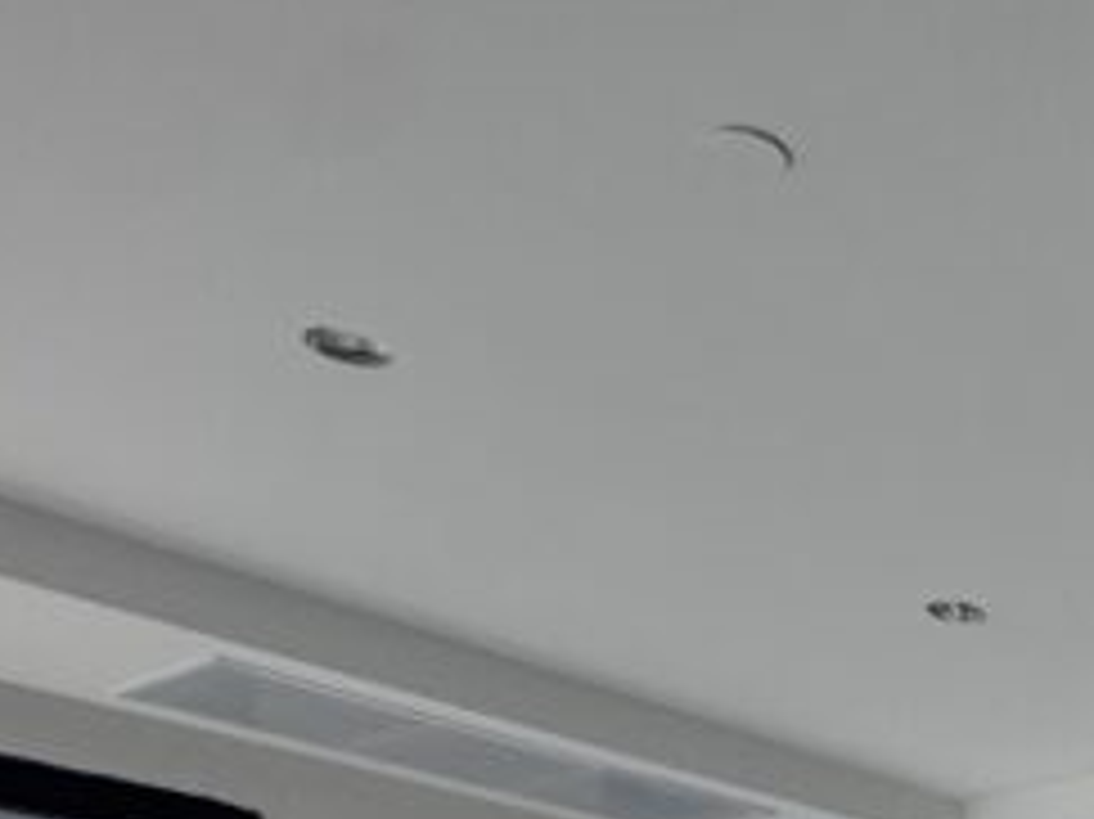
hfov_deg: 25.8
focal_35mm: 59
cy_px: 1490
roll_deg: -1.6
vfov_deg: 18.8
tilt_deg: -5.9
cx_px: 1567
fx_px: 1864
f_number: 2.2
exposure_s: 1/99
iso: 160
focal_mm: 2.22
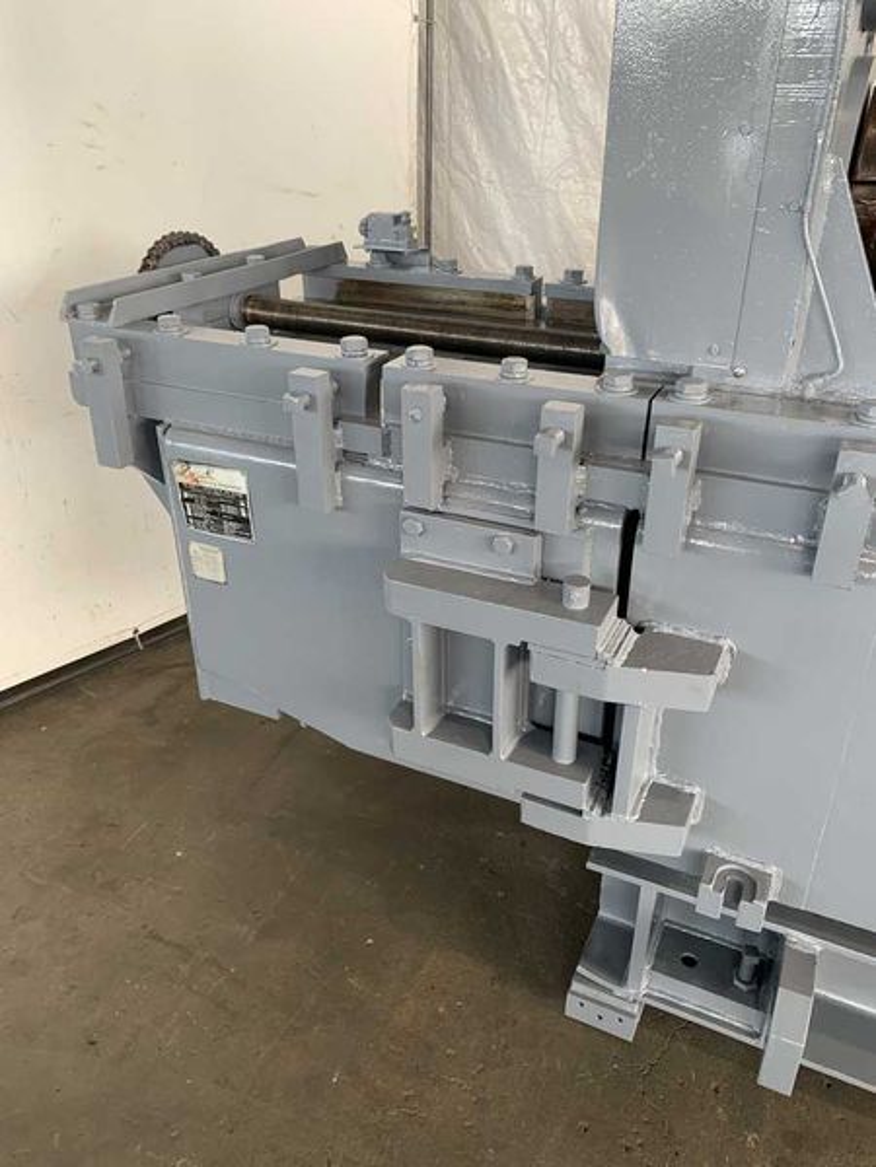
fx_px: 877
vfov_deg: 67.3
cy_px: 584
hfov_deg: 53.1
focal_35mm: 26
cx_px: 438
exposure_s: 1/60
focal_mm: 4.25
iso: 125
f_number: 1.8
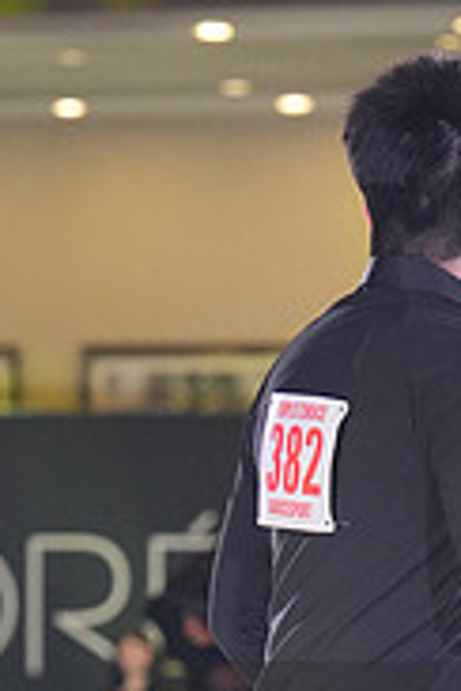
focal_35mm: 346
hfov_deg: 4.0
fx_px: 6646
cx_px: 709
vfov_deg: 5.9
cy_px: 789
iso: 2500
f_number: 4
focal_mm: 109
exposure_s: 1/400
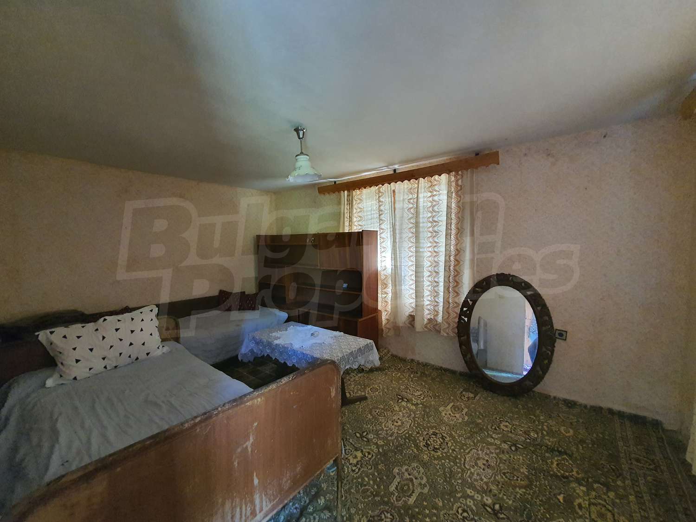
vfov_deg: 89.9
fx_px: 261
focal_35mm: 13
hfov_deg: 106.2
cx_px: 348
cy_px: 261
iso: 640
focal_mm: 1.8
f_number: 2.2
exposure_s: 1/25
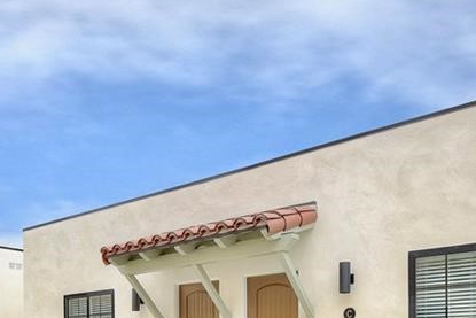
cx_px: 229
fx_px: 489
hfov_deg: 51.9
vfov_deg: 31.9
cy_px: 347
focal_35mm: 37
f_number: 7.1
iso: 100
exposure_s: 1/160
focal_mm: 10
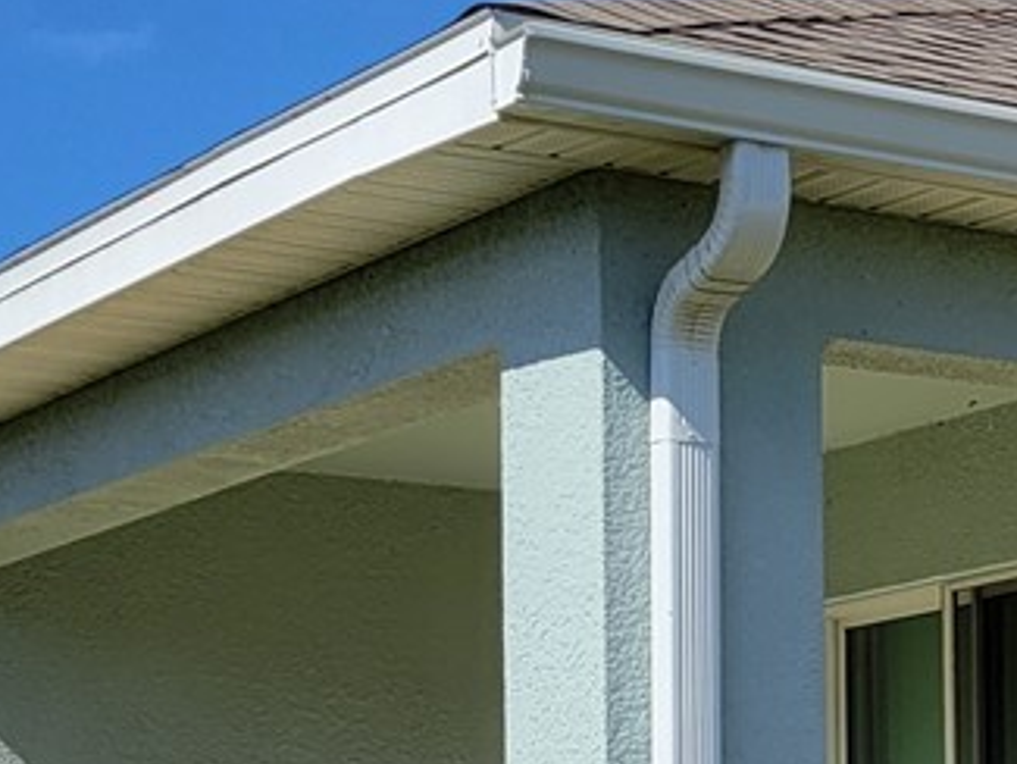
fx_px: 3762
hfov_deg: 13.4
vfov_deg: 11.3
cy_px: 1005
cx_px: 1975
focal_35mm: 128
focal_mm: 5.4
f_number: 1.8
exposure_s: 1/2430
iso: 40
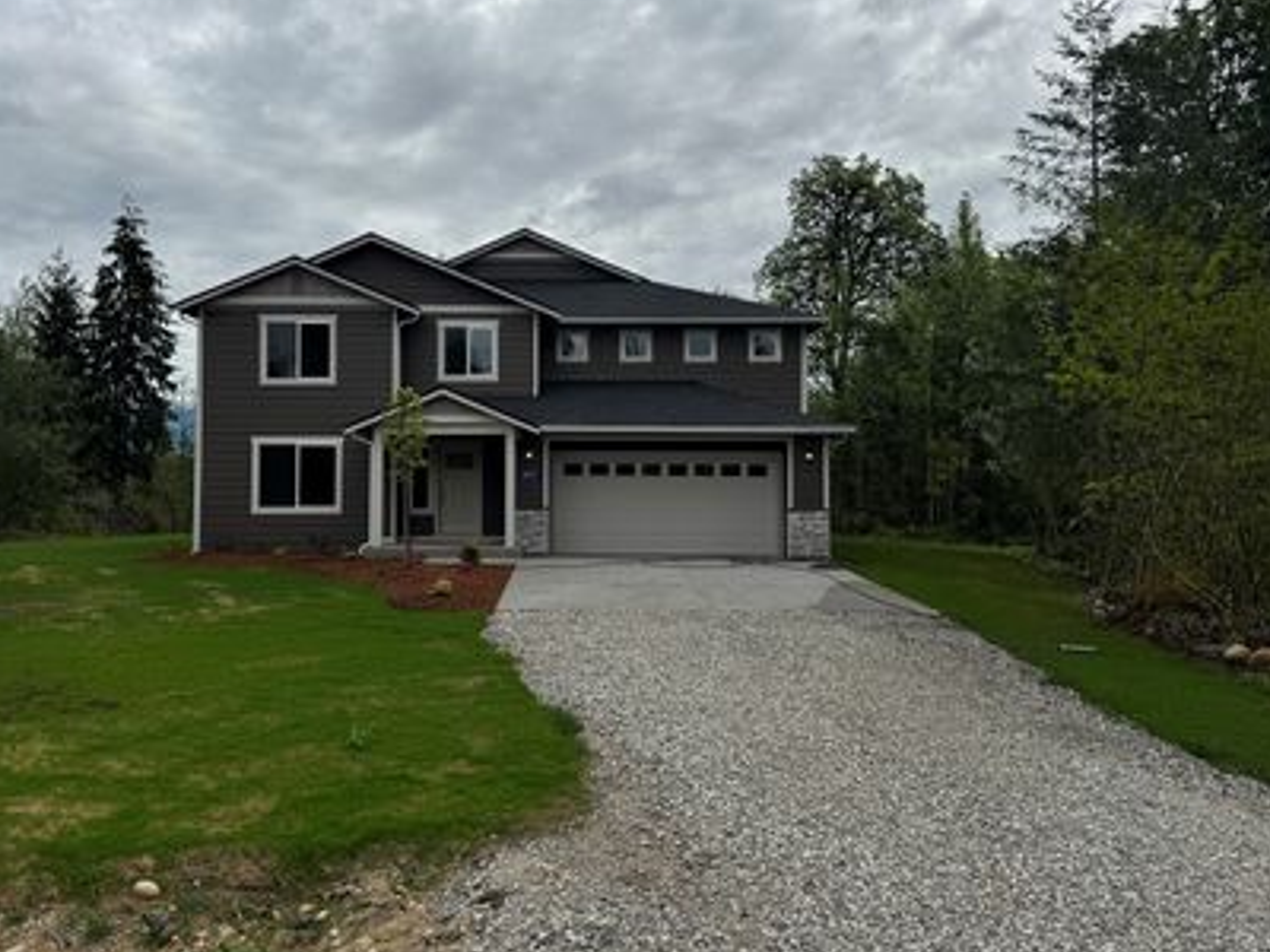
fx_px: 1101
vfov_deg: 46.8
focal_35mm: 30
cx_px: 556
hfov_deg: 59.8
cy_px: 443
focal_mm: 6.76
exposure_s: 1/7092
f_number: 1.78
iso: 80
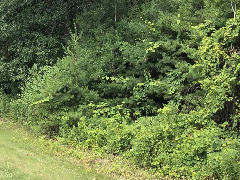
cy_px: 68
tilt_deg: -0.4
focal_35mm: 74
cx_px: 45
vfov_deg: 19.9
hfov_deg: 25.8
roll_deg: -1.5
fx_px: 513
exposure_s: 1/674
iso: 20
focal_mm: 3.99
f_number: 1.8
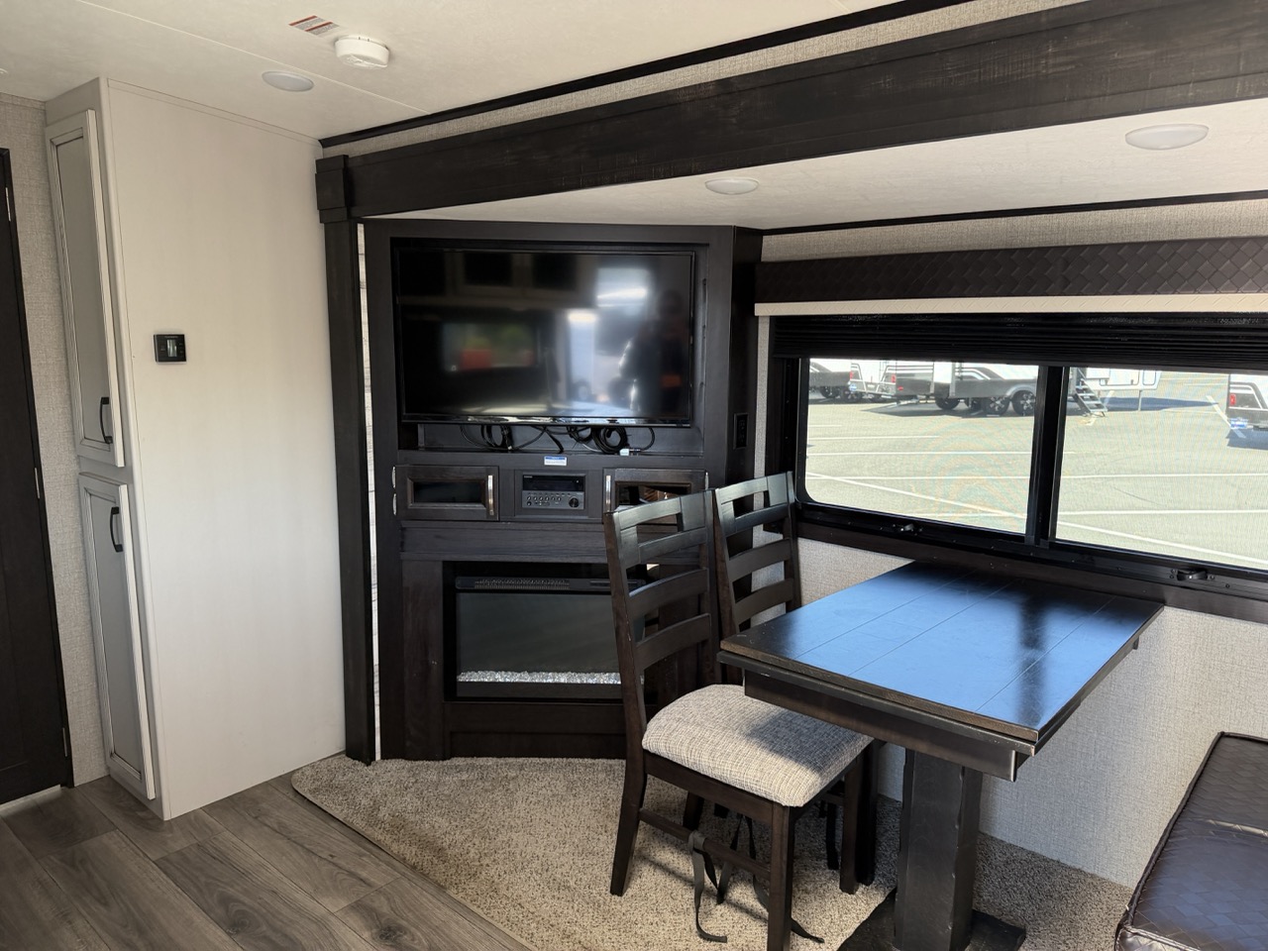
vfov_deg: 56.8
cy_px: 476
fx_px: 879
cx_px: 634
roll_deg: -1.8
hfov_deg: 71.6
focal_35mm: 24
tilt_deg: -7.0
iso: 125
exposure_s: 1/121
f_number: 1.78
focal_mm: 6.76
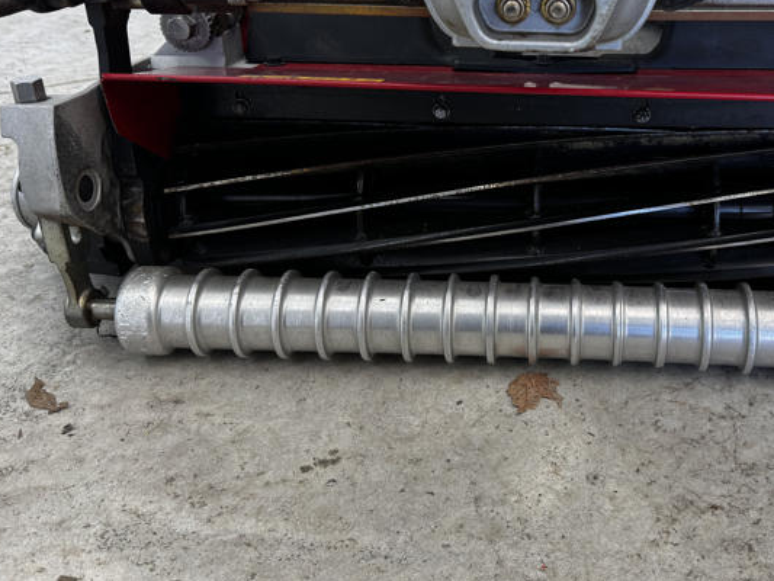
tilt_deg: -28.8
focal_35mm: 36
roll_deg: +0.0
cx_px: 524
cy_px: 209
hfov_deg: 50.3
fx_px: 805
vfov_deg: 39.3
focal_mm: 6.76
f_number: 1.78
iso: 125
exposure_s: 1/120
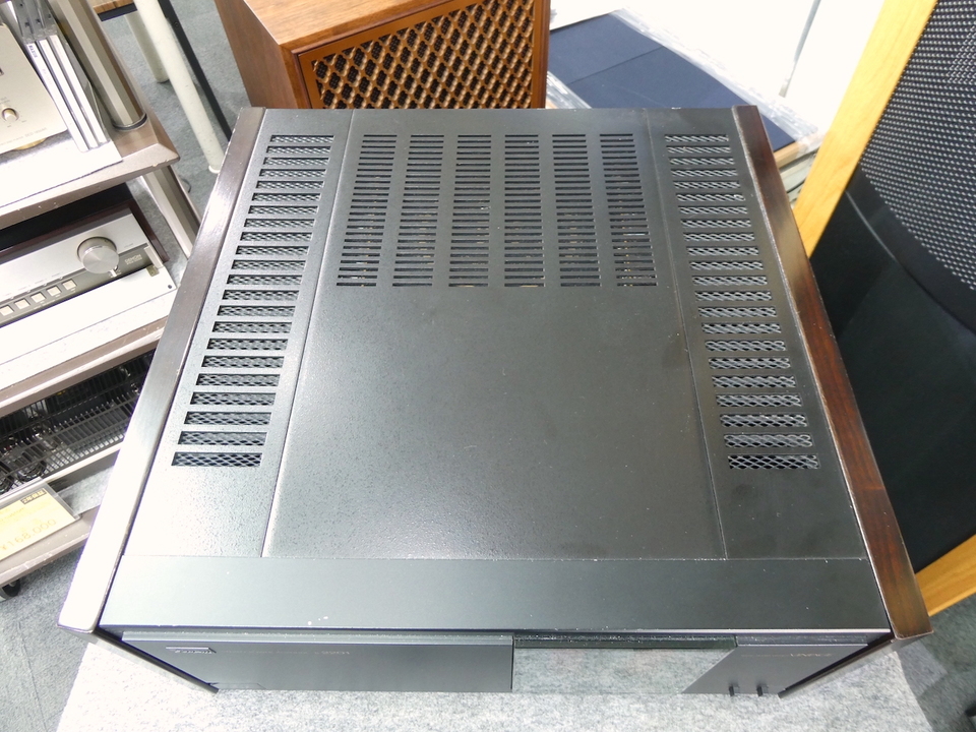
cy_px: 366
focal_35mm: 24
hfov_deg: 71.6
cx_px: 488
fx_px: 677
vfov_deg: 56.8
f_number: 3.3
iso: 200
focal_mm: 4.3
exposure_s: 1/2
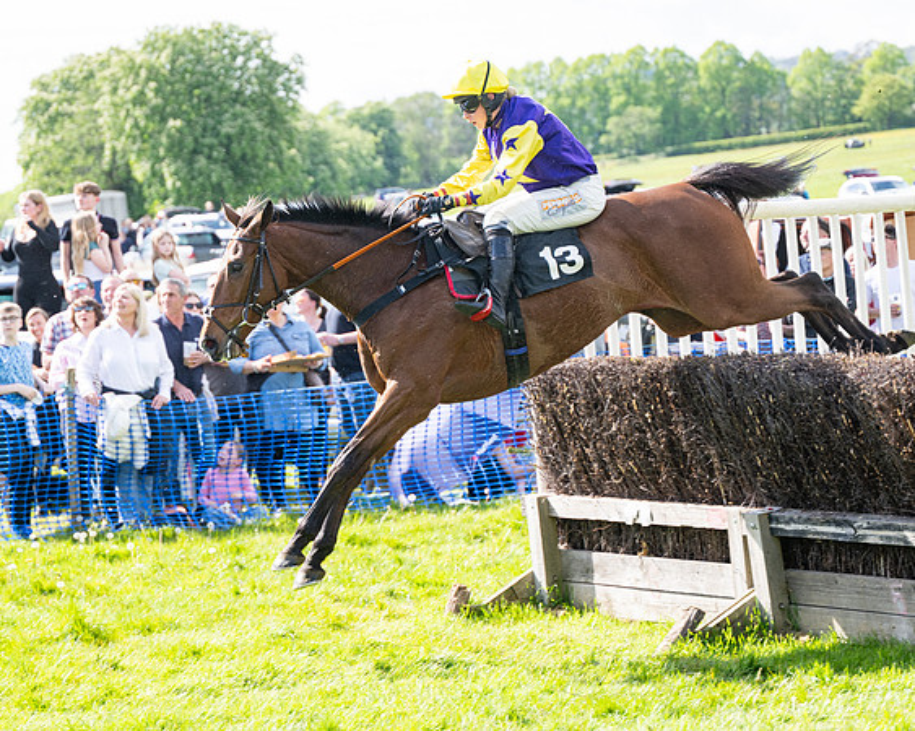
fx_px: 3412
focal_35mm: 126
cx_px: 522
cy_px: 367
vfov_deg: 12.2
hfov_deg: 15.3
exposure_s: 1/800
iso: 200
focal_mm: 98
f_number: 4
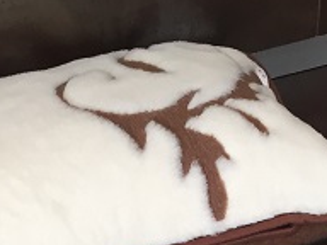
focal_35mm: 121
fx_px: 1143
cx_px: 213
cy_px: 473
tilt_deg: -48.3
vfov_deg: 11.2
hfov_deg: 16.3
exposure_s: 1/33
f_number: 2.2
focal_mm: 4.15
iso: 32
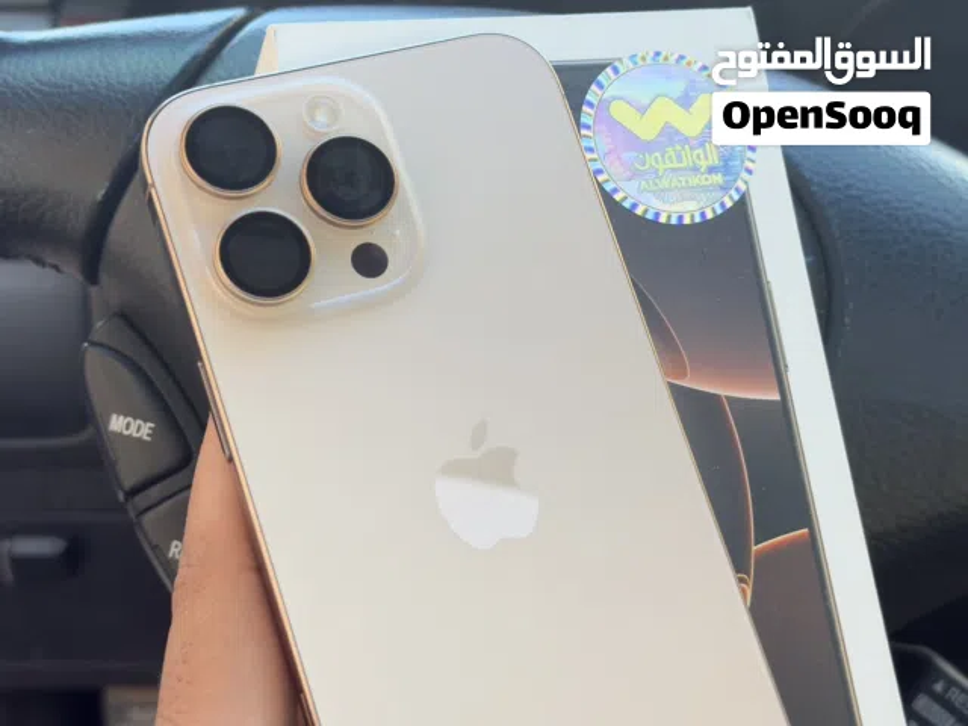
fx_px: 979
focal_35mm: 35
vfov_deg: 40.7
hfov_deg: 52.6
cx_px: 484
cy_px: 363
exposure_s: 1/85
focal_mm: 6.76
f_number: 1.78
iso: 100
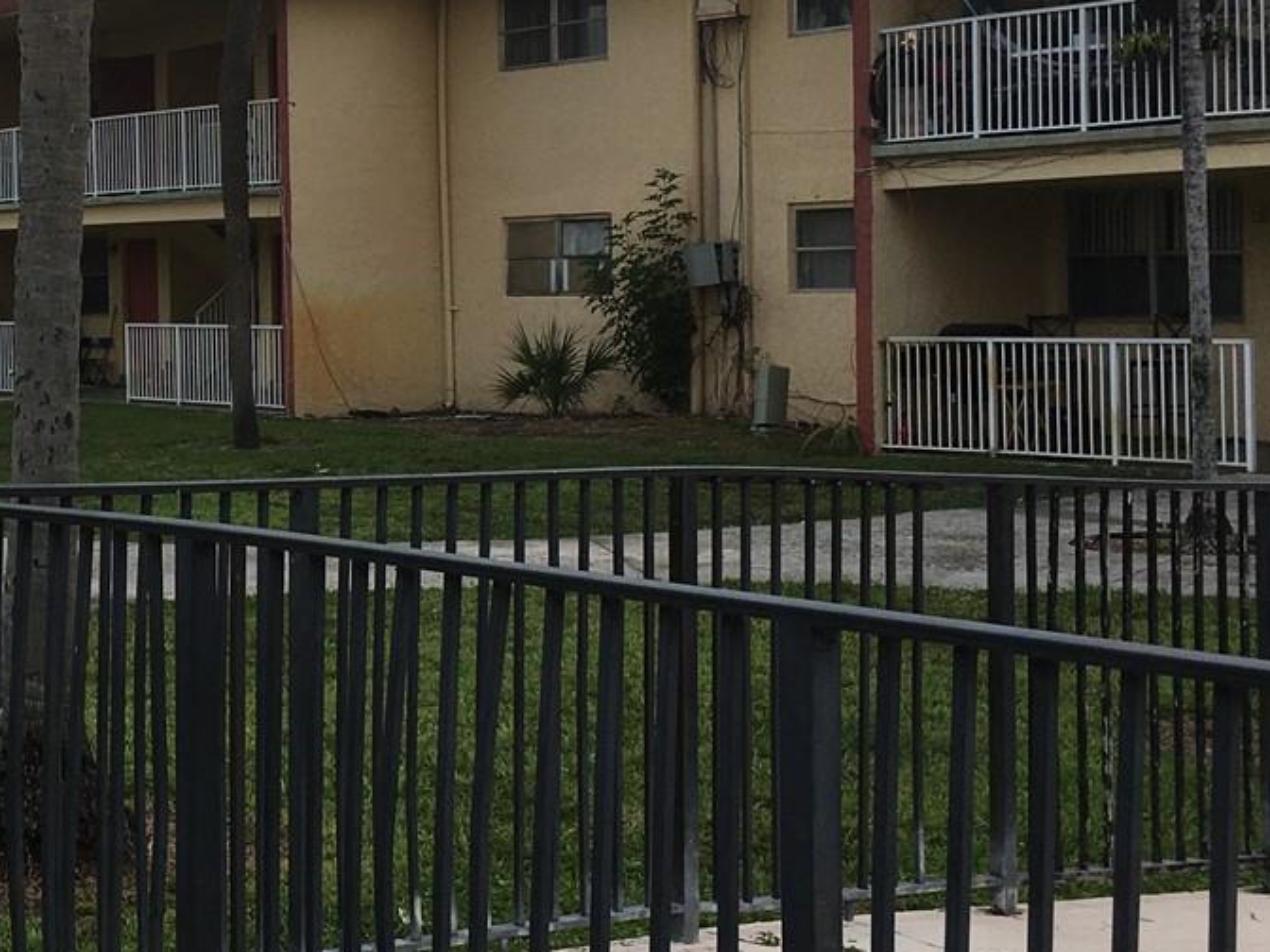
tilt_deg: -0.7
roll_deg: +2.5
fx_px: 2531
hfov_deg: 26.7
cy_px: 344
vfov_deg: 21.3
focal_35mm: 69
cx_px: 9
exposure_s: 1/1972
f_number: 2.2
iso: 25
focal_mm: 4.15
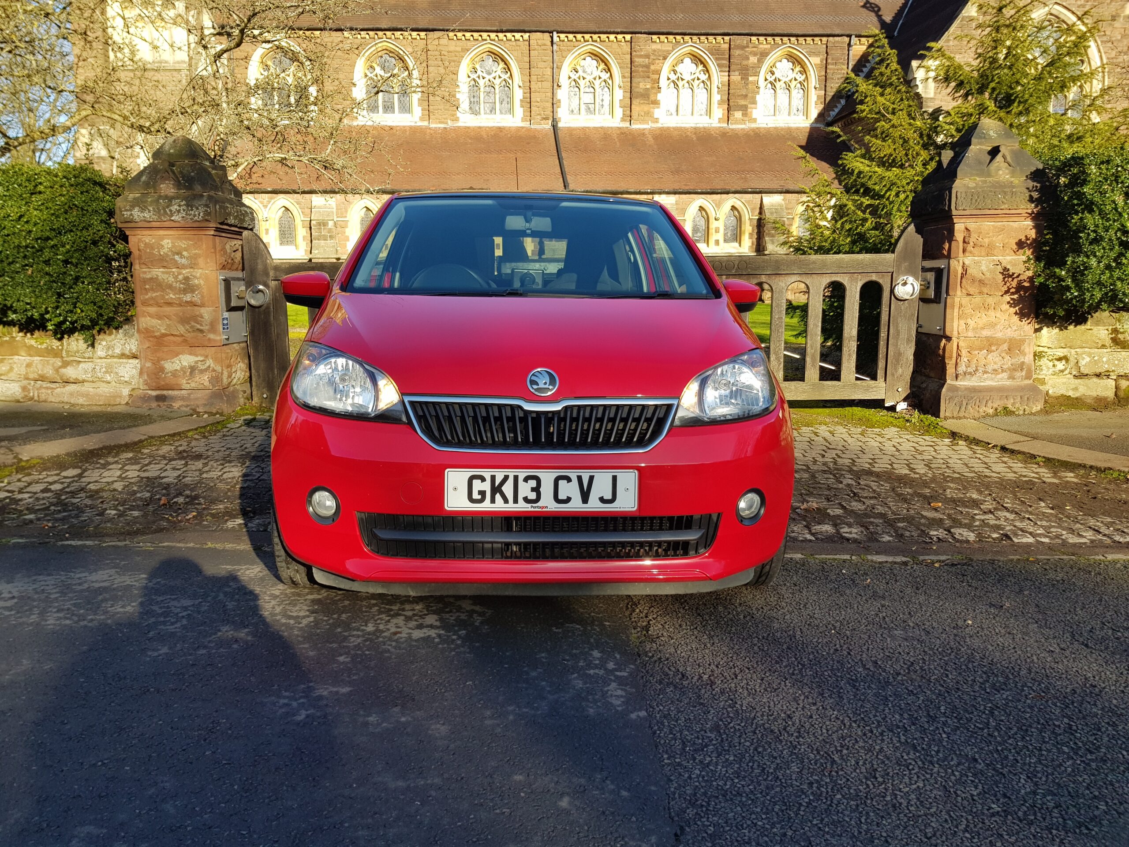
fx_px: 848
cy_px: 424
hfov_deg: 67.3
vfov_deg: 53.1
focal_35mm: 26
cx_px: 564
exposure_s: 1/784
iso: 40
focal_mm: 4.2
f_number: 1.7
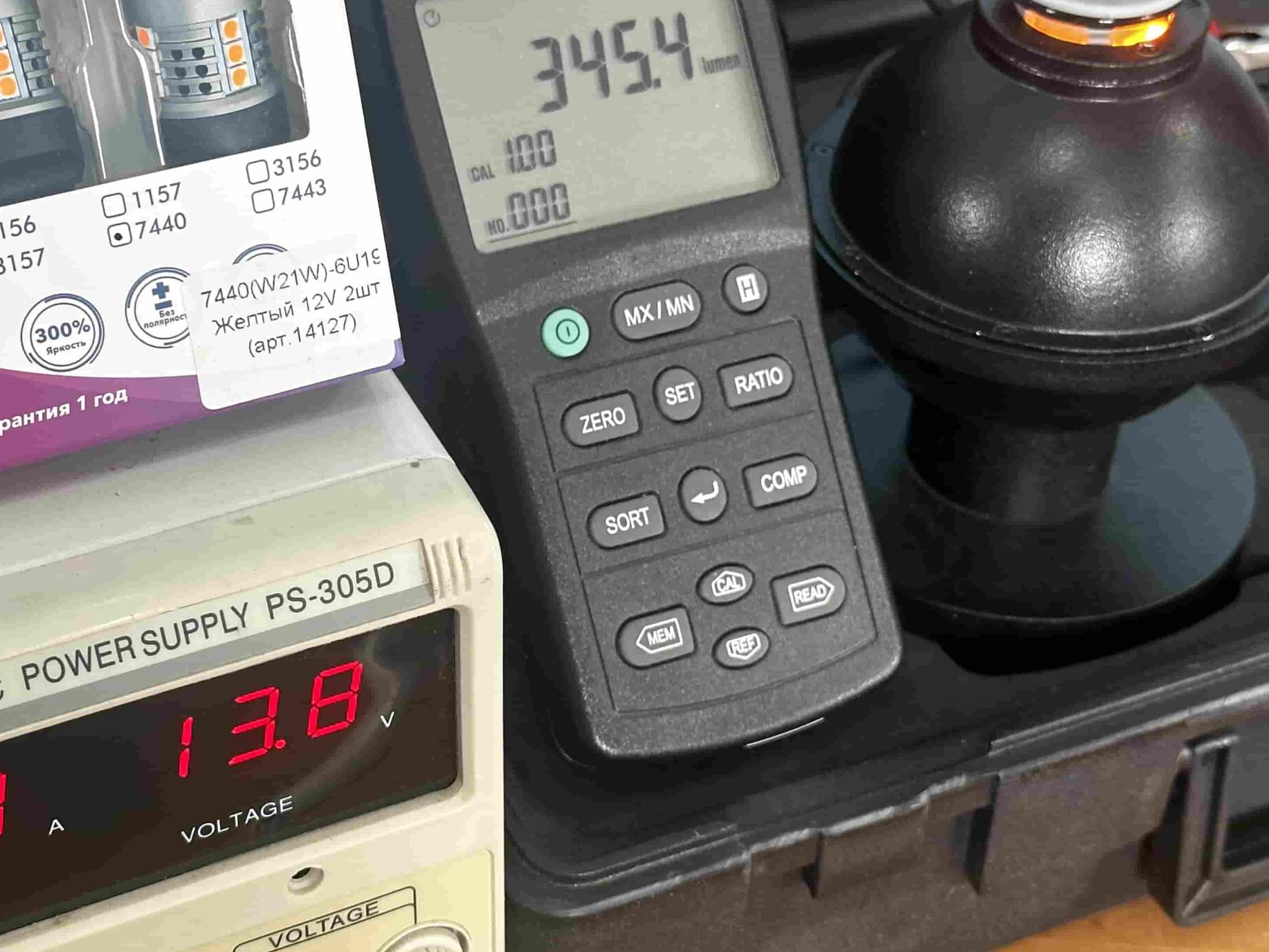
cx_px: 491
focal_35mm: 67
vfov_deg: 21.9
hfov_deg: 28.9
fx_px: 2456
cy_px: 399
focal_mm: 6.86
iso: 80
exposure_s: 1/77
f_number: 1.78
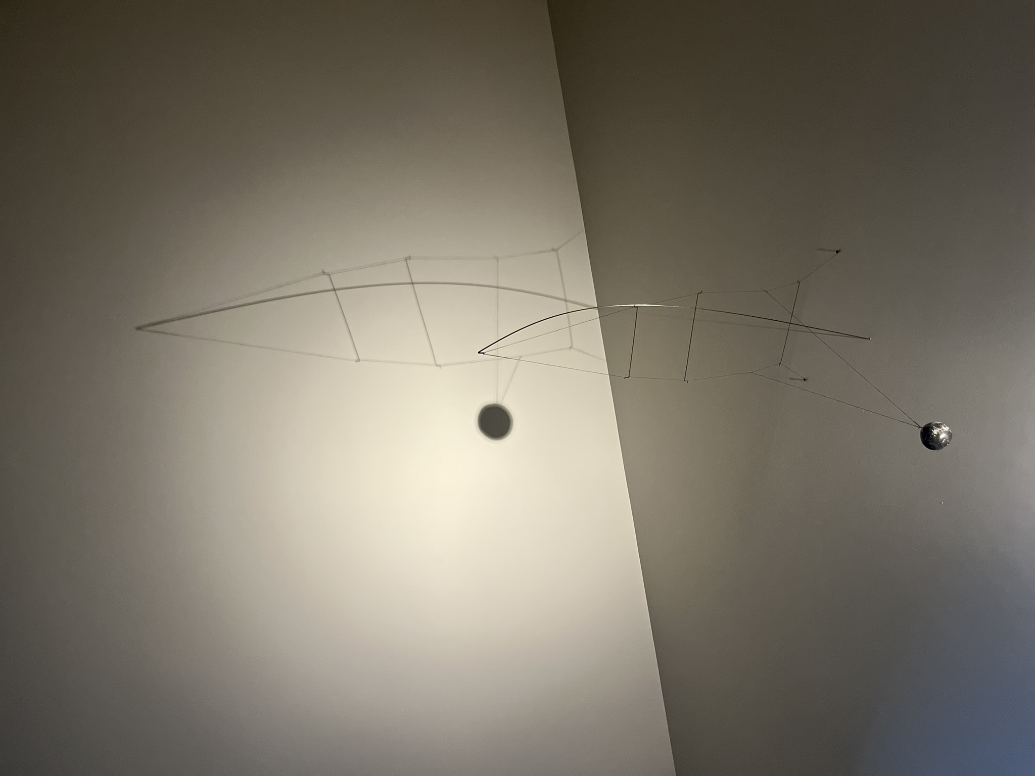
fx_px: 777
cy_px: 388
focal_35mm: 26
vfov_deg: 53.1
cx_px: 518
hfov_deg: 67.3
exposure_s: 1/60
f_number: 1.6
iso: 500
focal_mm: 5.1
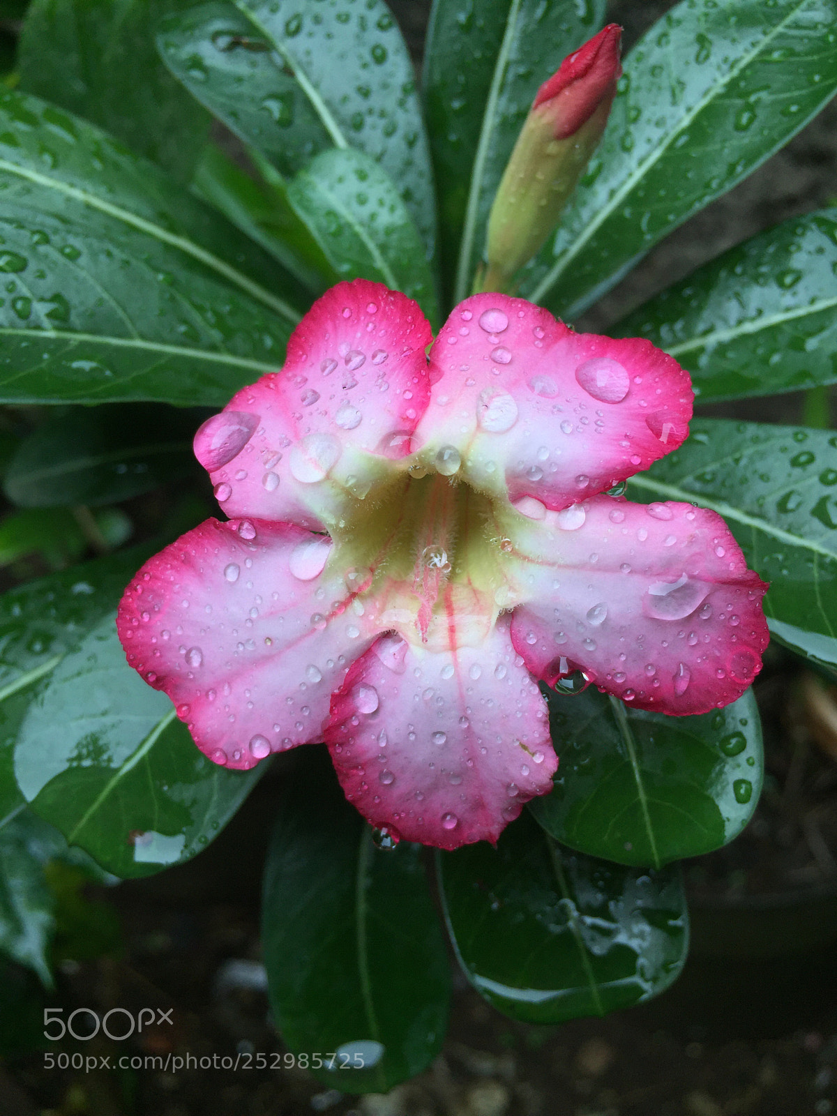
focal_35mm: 29
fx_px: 935
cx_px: 418
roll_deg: +1.0
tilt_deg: -32.4
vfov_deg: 61.7
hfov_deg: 48.2
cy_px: 558
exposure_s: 1/316
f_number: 2.2
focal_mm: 4.15
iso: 32
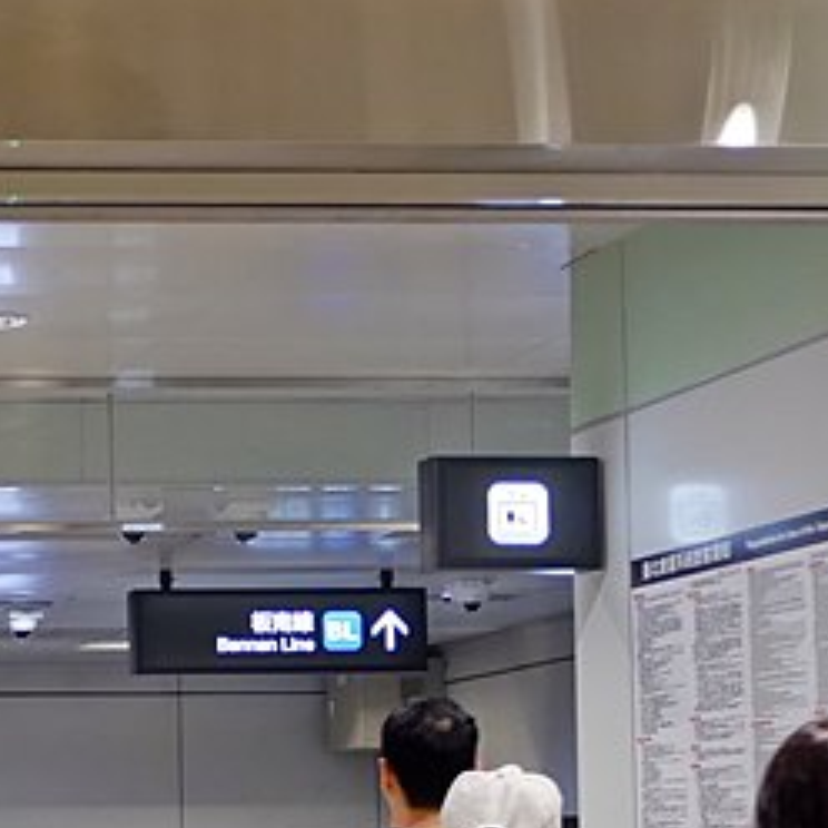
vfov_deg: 17.0
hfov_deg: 15.5
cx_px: -548
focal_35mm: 100
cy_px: 813
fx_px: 2706
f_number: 2.5
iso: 640
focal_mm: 14
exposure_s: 1/60
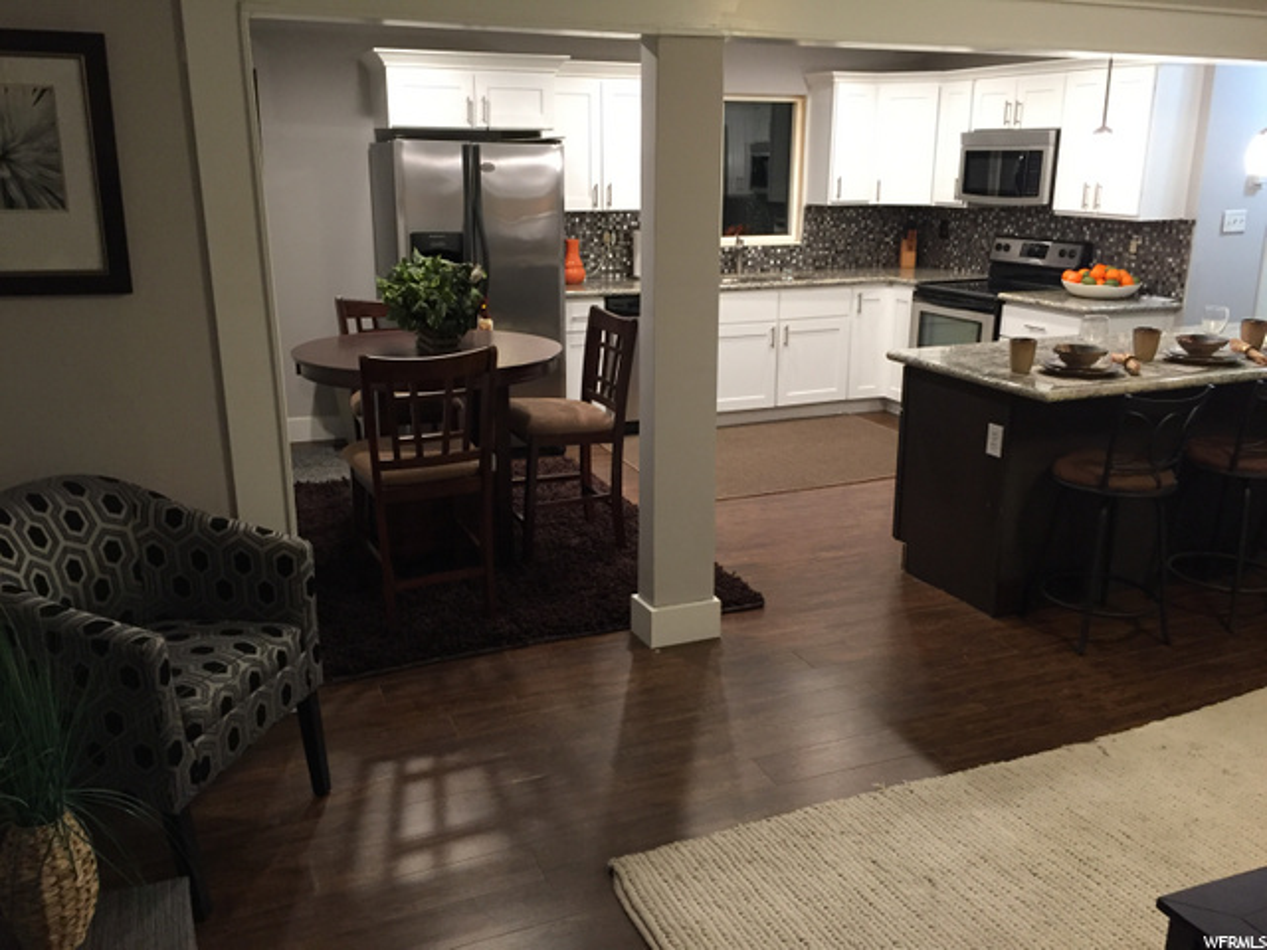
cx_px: 634
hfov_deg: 61.7
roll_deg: +0.7
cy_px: 475
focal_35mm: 29
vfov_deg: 48.2
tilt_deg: -16.7
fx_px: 1061
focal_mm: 4.15
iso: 160
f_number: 2.2
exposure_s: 1/30
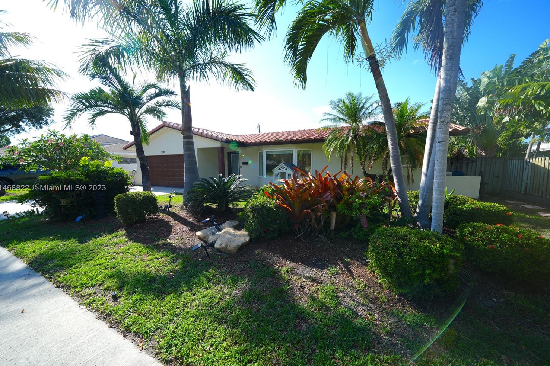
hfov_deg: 108.3
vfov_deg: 85.4
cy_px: 189
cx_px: 285
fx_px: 199
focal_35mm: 13
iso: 100
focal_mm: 12
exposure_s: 1/125
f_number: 8
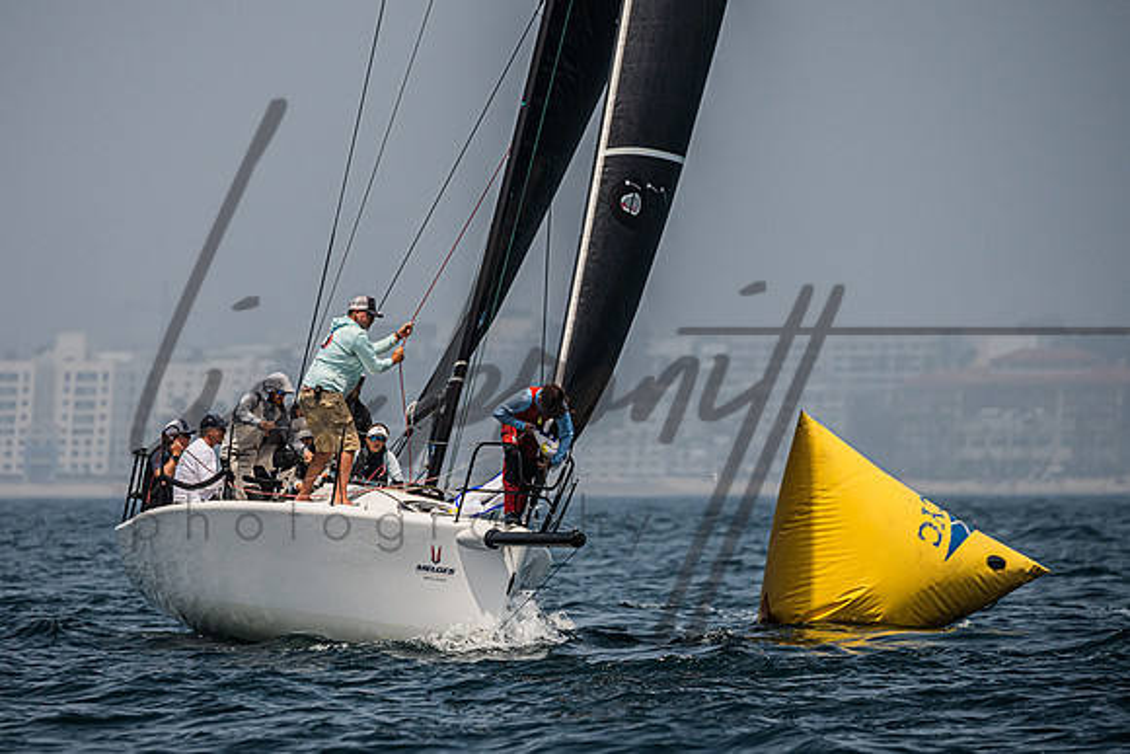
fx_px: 13001
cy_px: 384
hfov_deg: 5.0
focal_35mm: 414
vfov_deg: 3.3
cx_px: 456
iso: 400
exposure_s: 1/5000
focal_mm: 310
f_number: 6.3
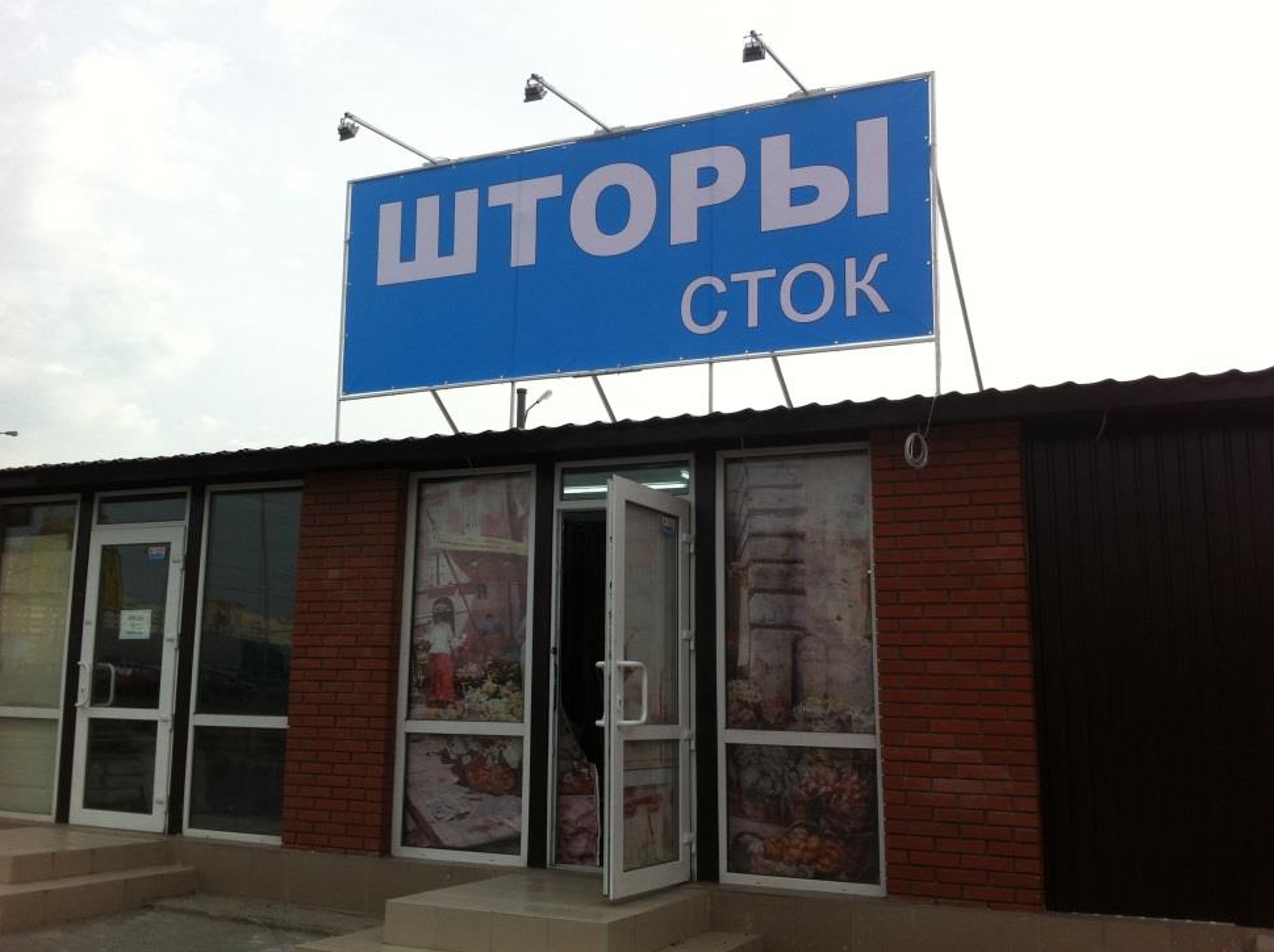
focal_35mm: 37
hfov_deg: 50.2
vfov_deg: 38.6
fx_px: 1360
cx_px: 638
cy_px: 458
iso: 80
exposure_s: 1/548
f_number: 2.8
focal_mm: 3.85
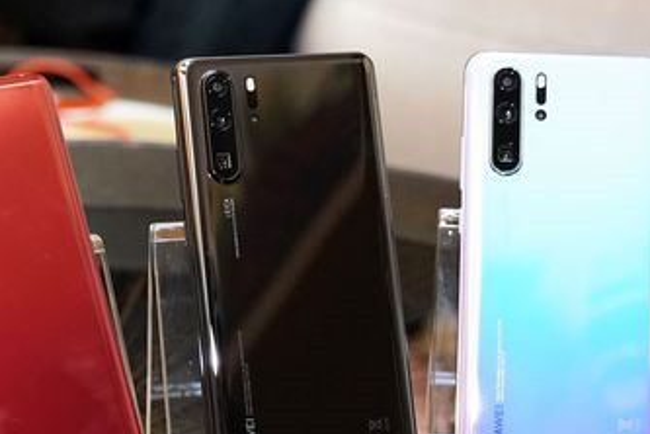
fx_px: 1950
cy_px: 328
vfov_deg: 12.6
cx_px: 185
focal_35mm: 108
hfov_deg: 18.8
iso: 3200
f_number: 2.8
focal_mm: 30
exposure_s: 1/160
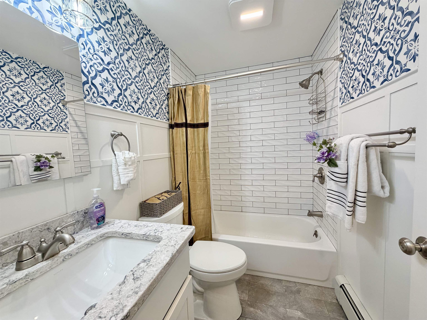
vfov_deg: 85.7
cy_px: 160
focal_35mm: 14
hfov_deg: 102.1
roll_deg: +2.4
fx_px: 173
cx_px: 214
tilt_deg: -4.0
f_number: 2.2
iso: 160
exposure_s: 1/120
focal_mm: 2.22
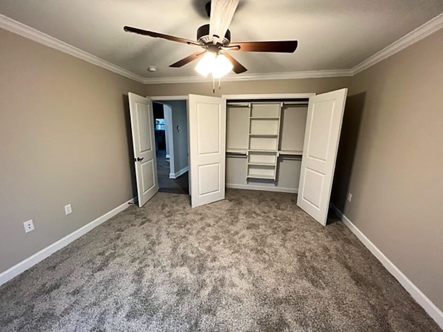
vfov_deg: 89.9
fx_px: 166
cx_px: 222
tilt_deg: -11.5
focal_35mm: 13
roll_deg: -0.2
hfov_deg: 106.2
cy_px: 166
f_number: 1.8
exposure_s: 1/60
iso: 250
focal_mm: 1.57
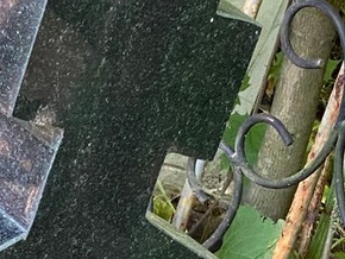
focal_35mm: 258
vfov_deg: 5.7
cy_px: 361
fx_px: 2573
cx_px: -5
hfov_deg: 7.6
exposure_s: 1/103
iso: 160
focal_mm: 6
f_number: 2
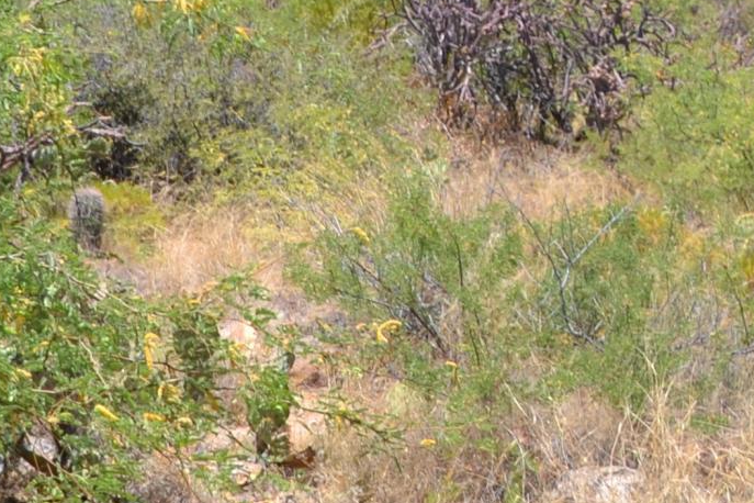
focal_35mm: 131
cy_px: 26
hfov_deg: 15.0
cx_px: 934
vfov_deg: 10.4
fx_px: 2744
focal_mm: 20
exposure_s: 1/250
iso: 100
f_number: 8
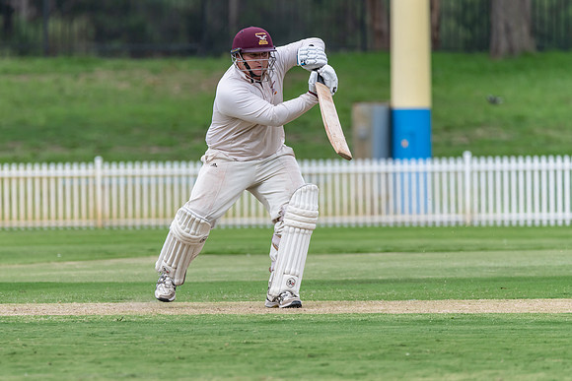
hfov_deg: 3.7
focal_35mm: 559
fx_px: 8890
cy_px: 184
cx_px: 191
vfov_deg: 2.5
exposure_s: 1/1250
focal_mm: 420
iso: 500
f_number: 6.3
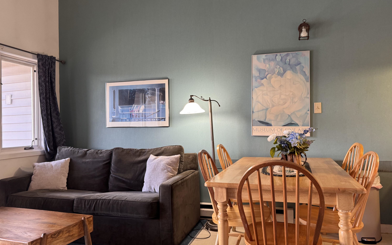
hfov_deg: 70.4
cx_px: 193
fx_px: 278
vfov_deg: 47.6
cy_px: 118
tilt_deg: +2.7
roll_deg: +0.2
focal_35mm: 26
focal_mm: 6.76
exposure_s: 1/60
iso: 250
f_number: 1.78
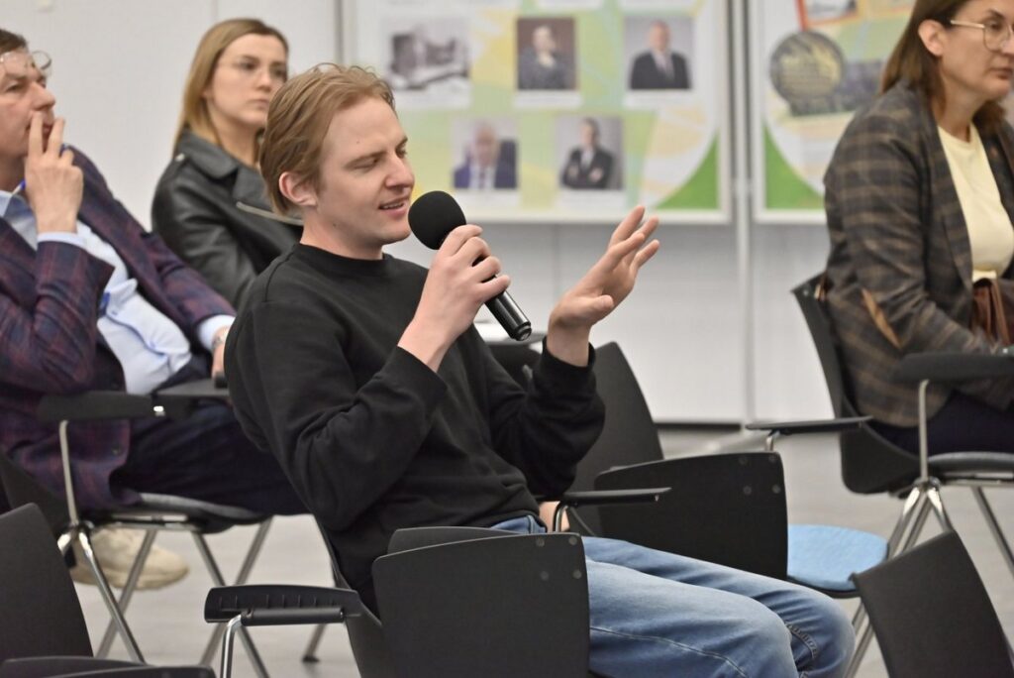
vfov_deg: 6.9
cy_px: 339
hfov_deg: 10.3
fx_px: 5636
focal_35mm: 200
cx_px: 507
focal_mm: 200
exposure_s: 1/200
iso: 5000
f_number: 6.3
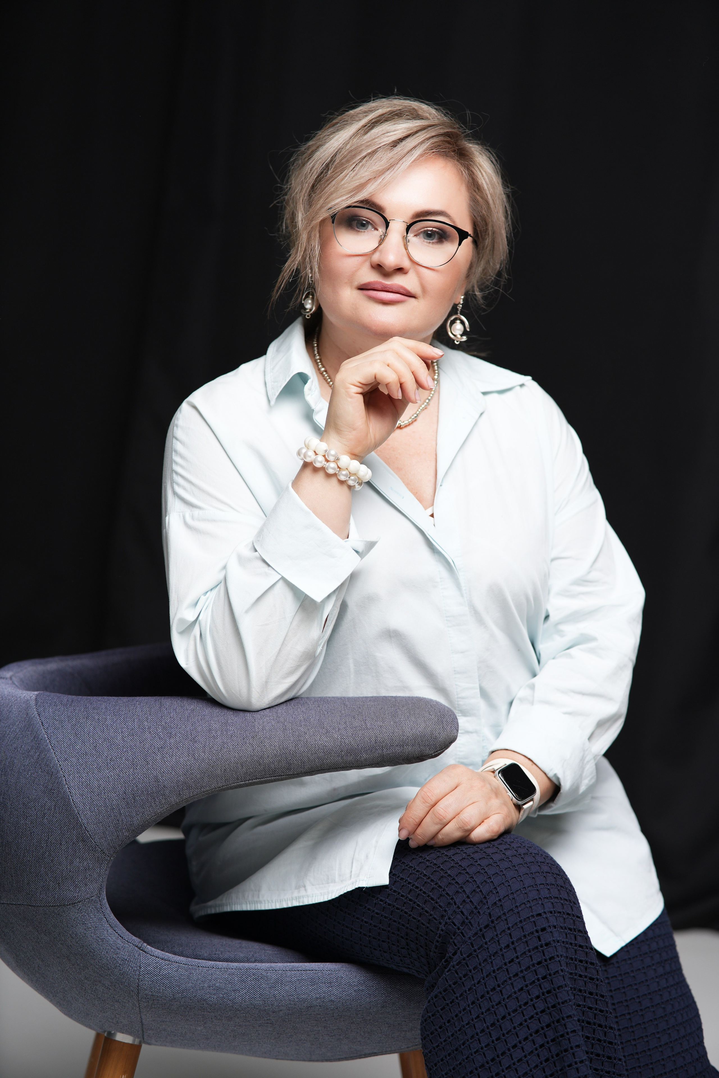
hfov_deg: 16.1
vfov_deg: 23.9
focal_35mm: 85
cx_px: 360
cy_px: 539
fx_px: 2546
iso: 160
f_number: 3.5
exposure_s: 1/200
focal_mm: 85
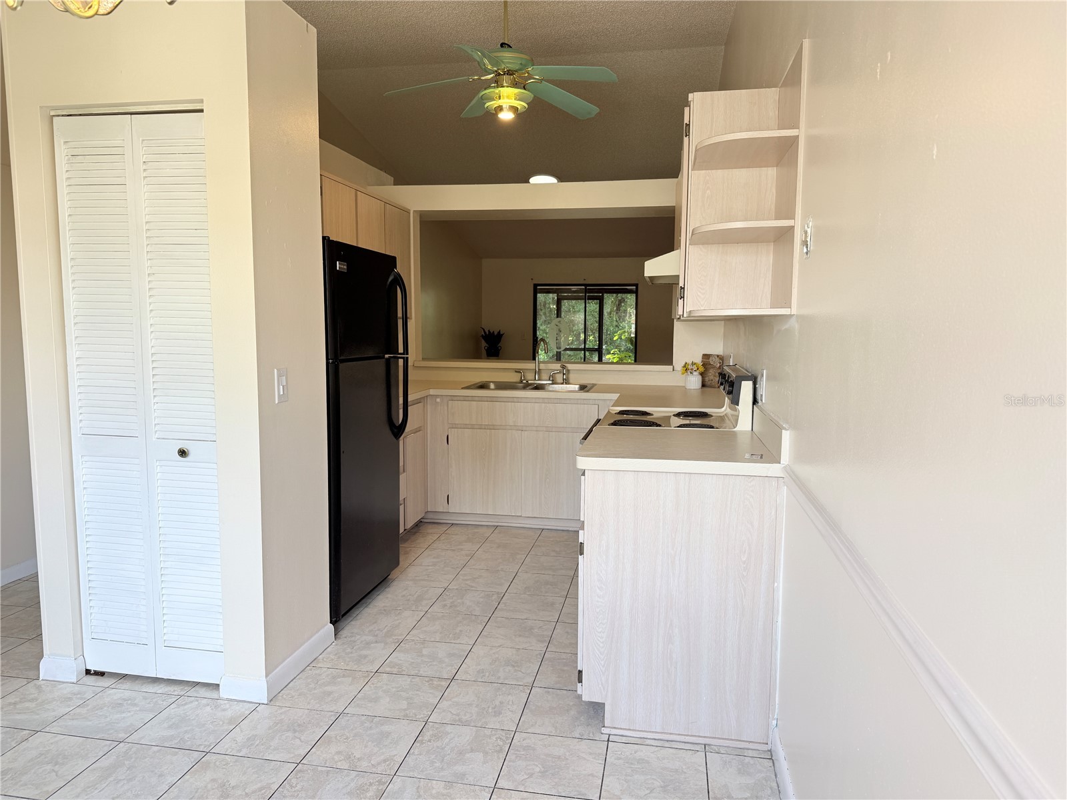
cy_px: 400
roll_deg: -0.3
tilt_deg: -6.2
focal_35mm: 24
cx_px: 534
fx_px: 740
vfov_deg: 56.8
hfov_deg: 71.6
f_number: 1.78
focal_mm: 6.76
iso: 64
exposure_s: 1/120
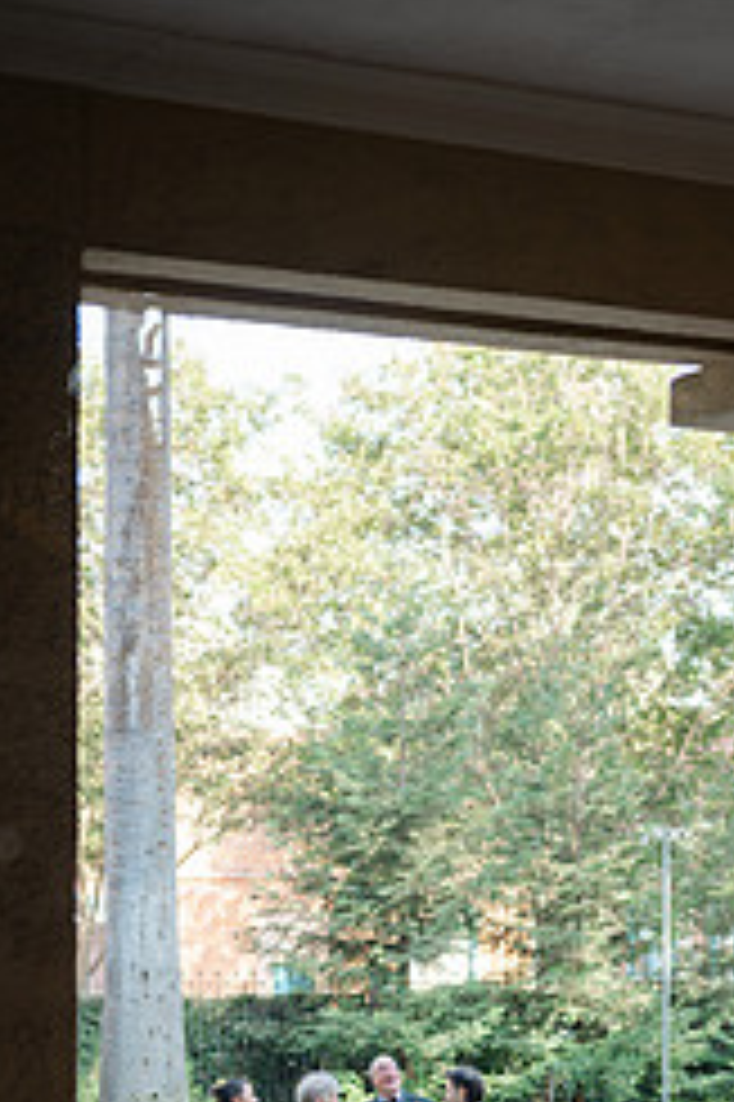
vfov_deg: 21.7
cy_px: 976
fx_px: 2817
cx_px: 401
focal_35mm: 92
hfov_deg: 14.8
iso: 64
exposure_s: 1/250
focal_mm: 50
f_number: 1.8
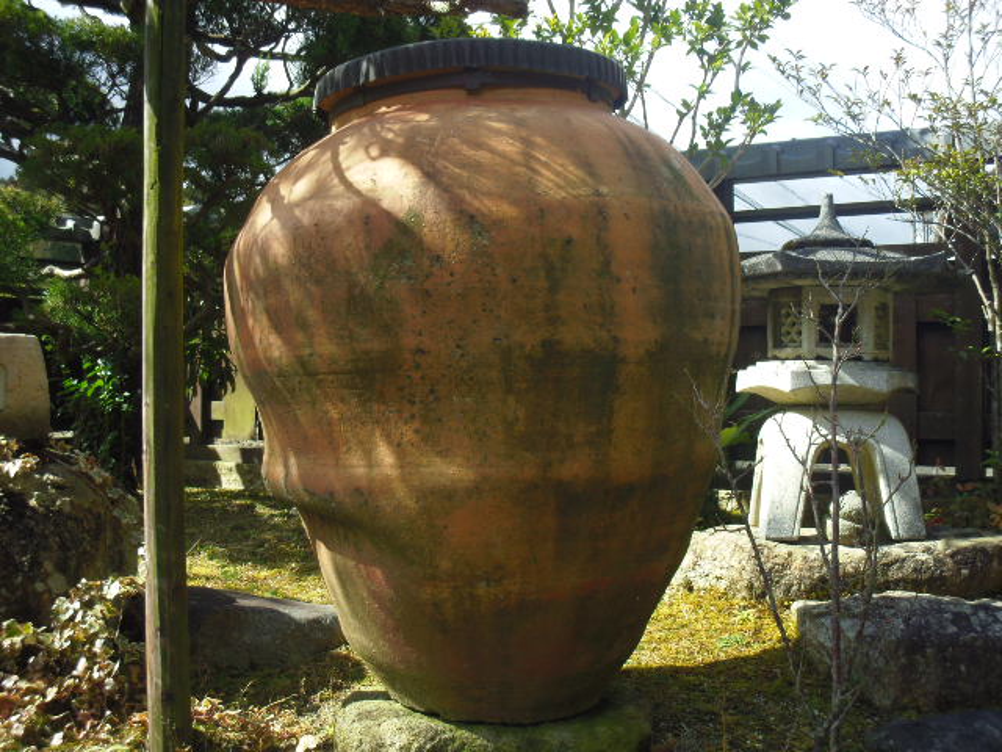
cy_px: 376
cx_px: 501
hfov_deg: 42.9
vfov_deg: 32.9
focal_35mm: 44
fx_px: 1274
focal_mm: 7.8
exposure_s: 1/160
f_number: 4.7
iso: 64
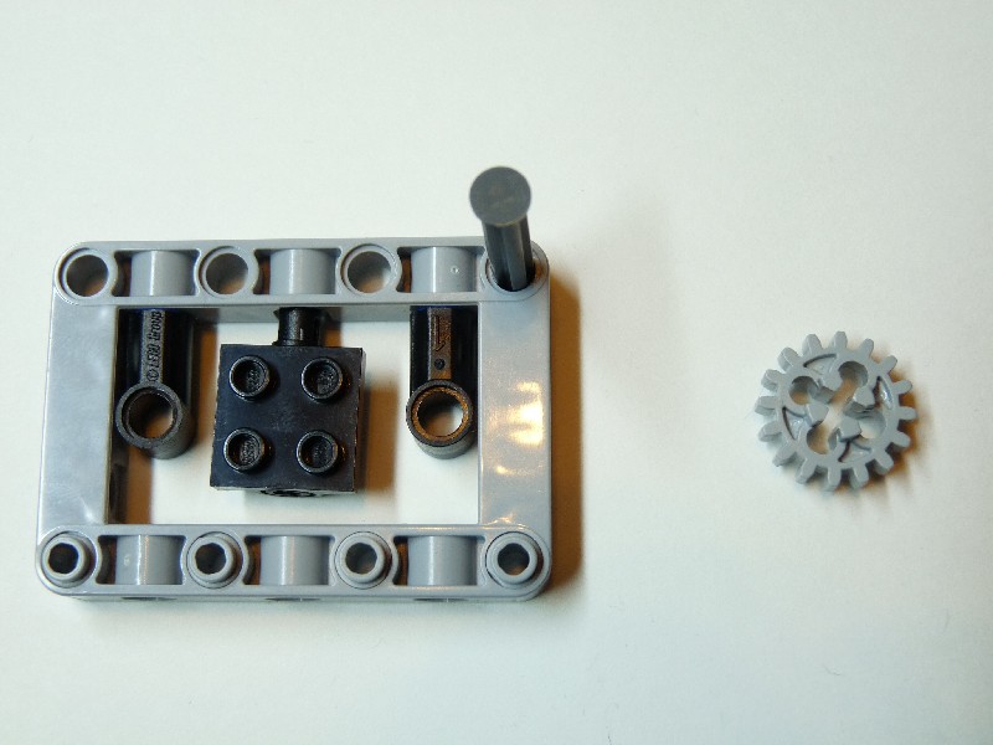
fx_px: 1492
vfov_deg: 28.0
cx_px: 496
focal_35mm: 52
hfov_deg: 36.8
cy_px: 372
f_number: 3.2
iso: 160
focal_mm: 9.2
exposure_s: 1/30
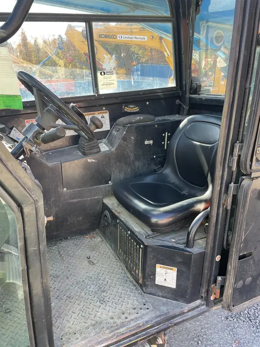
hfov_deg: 53.1
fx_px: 260
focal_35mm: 26
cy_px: 174
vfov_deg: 67.3
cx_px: 130
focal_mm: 4.2
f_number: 1.6
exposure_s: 1/193
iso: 32
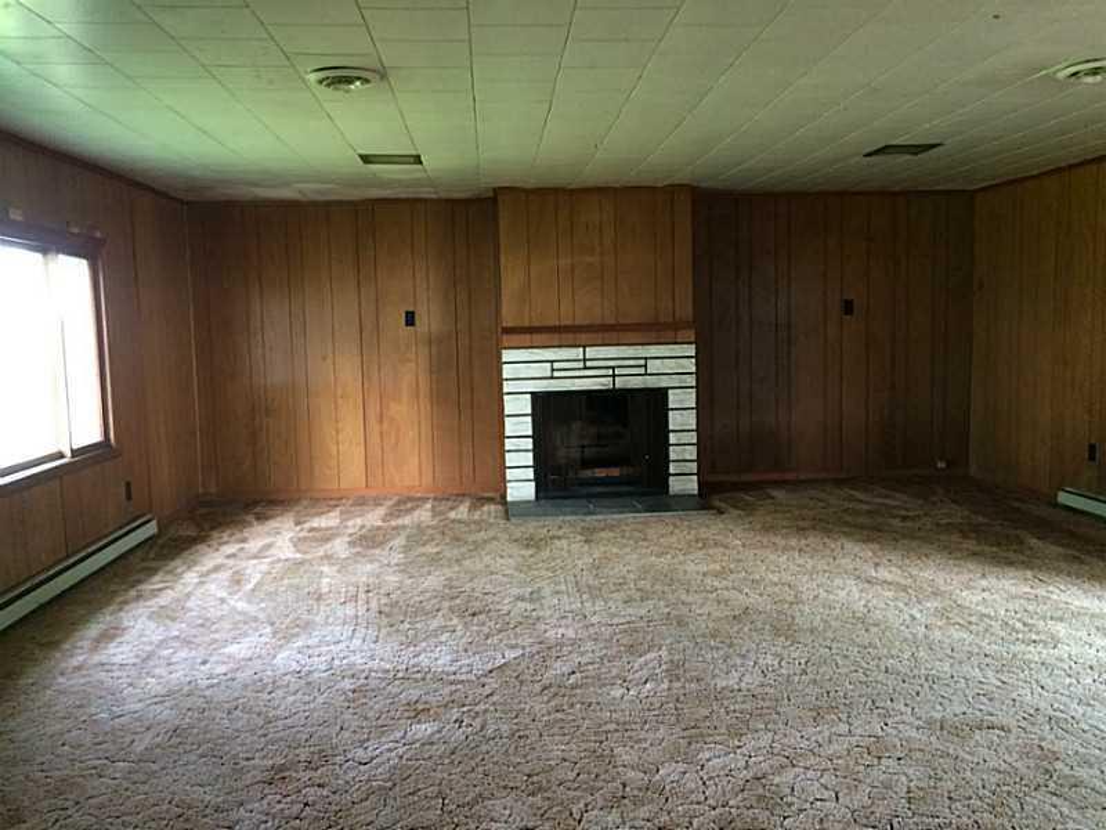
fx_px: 927
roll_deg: +0.2
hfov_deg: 61.7
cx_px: 553
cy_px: 415
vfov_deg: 48.2
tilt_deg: -7.3
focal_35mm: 29
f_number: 2.2
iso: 200
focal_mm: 4.15
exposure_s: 1/30
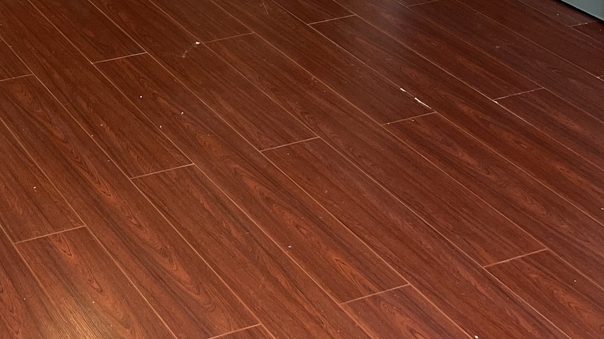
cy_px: -275
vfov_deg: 12.9
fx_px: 1361
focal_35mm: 85
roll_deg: +0.6
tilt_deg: -11.2
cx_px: 68
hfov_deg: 24.3
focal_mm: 5.1
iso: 64
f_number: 1.6
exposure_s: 1/60
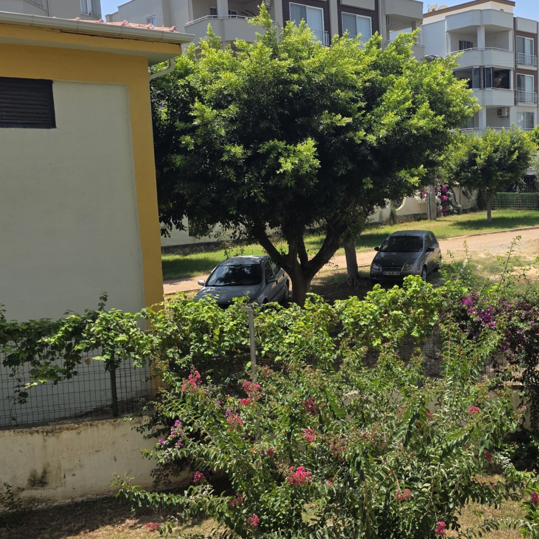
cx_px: 398
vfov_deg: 43.8
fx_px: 669
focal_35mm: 38
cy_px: 240
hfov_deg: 42.6
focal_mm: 6.3
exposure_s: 1/4539
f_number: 1.7
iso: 80
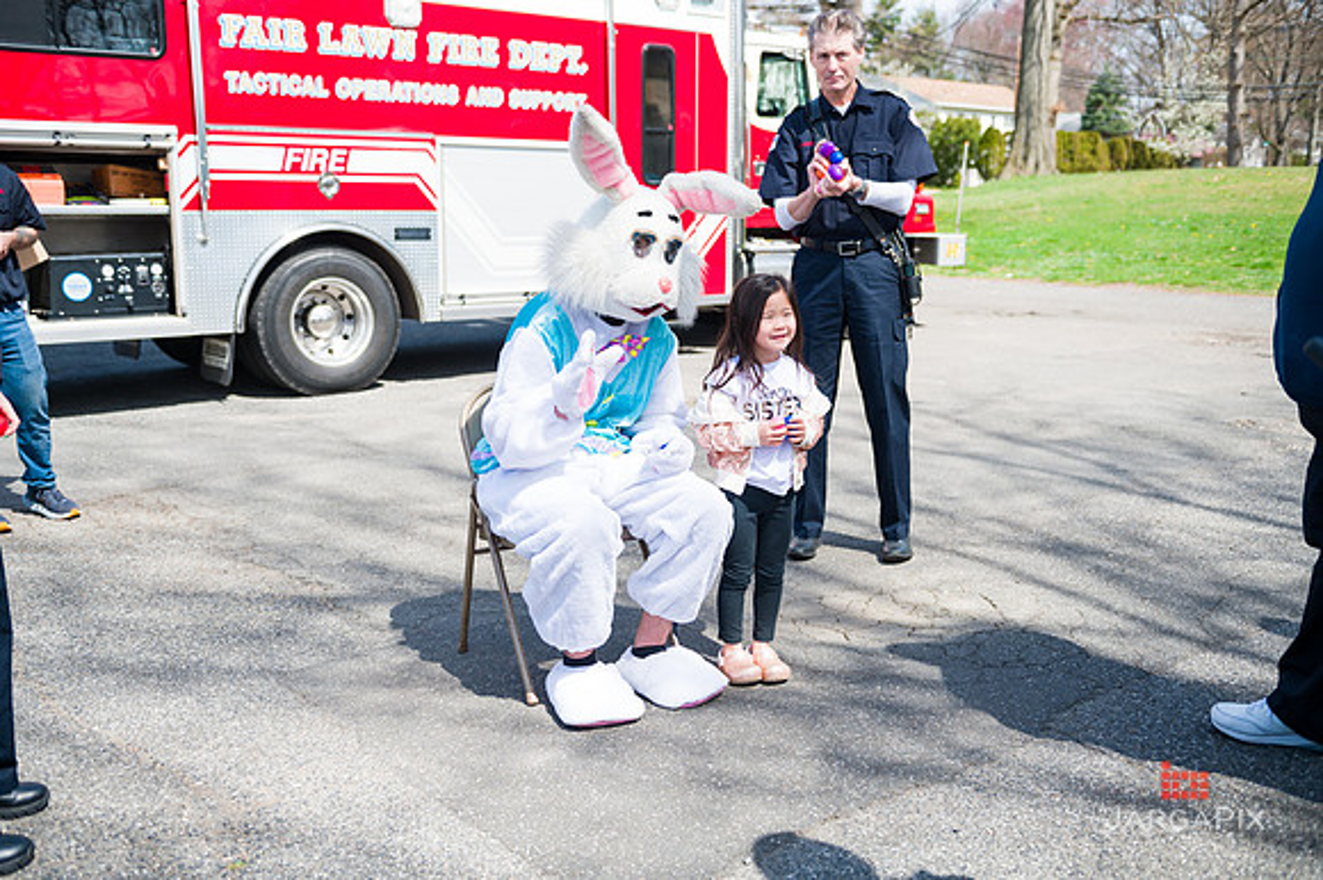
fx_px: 1285
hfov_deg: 54.5
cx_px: 662
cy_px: 440
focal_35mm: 35
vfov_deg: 37.8
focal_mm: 35
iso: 200
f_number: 4
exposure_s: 1/1600
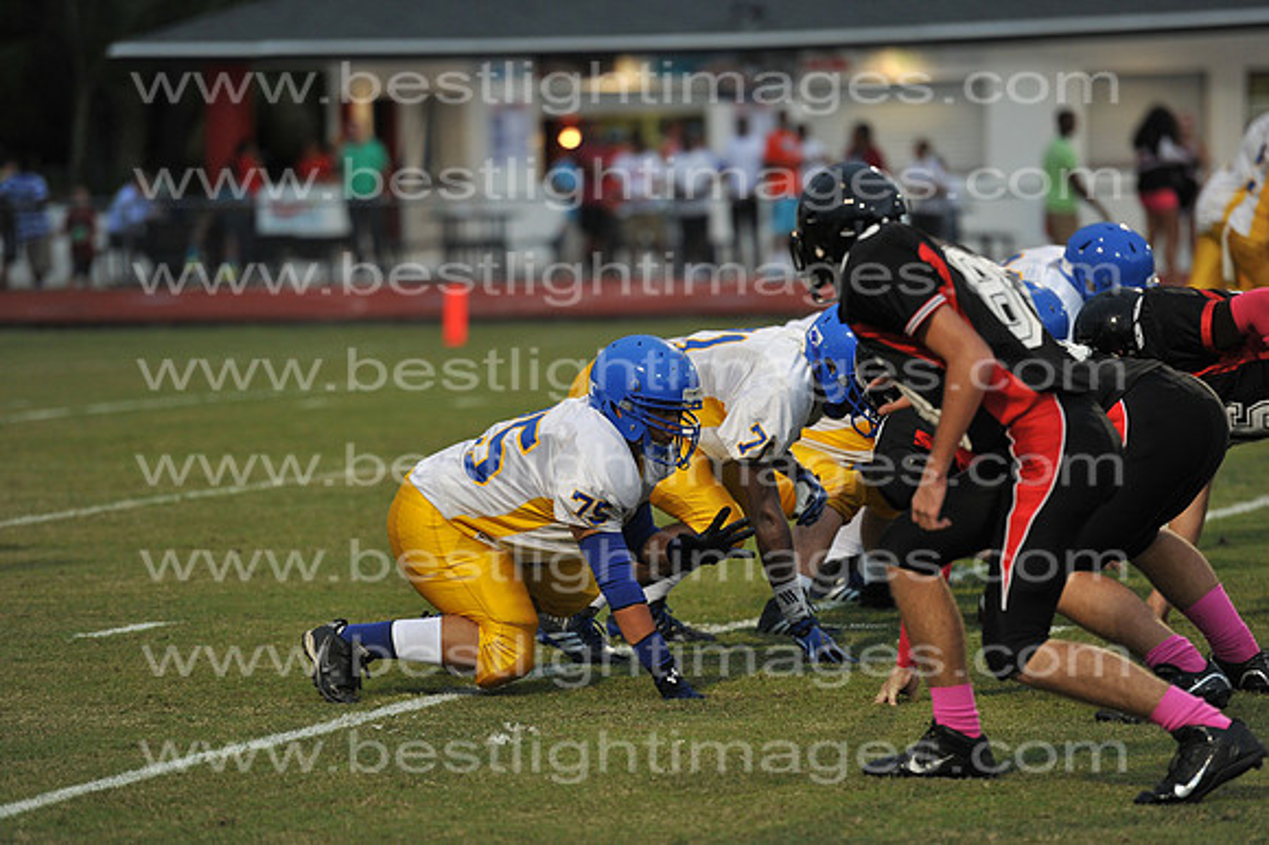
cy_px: 422
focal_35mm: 200
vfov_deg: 6.9
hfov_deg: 10.3
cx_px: 634
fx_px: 7046
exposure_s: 1/400
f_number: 3.2
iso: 1600
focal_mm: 200
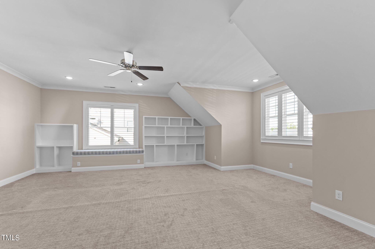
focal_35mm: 15
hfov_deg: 100.4
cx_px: 188
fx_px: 156
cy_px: 124
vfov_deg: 77.2
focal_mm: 15
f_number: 7.1
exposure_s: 1/5
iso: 400
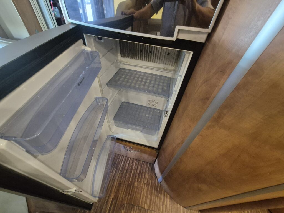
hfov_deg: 106.2
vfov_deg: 89.9
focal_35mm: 13
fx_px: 107
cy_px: 106
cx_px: 142
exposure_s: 1/49
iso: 1600
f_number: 2.2
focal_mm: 2.2
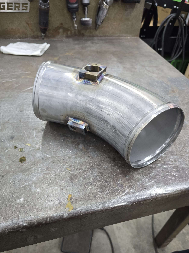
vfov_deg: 69.3
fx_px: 182
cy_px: 135
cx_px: 102
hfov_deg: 54.8
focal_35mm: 25
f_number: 1.7
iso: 320
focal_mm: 6.3
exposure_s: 1/120
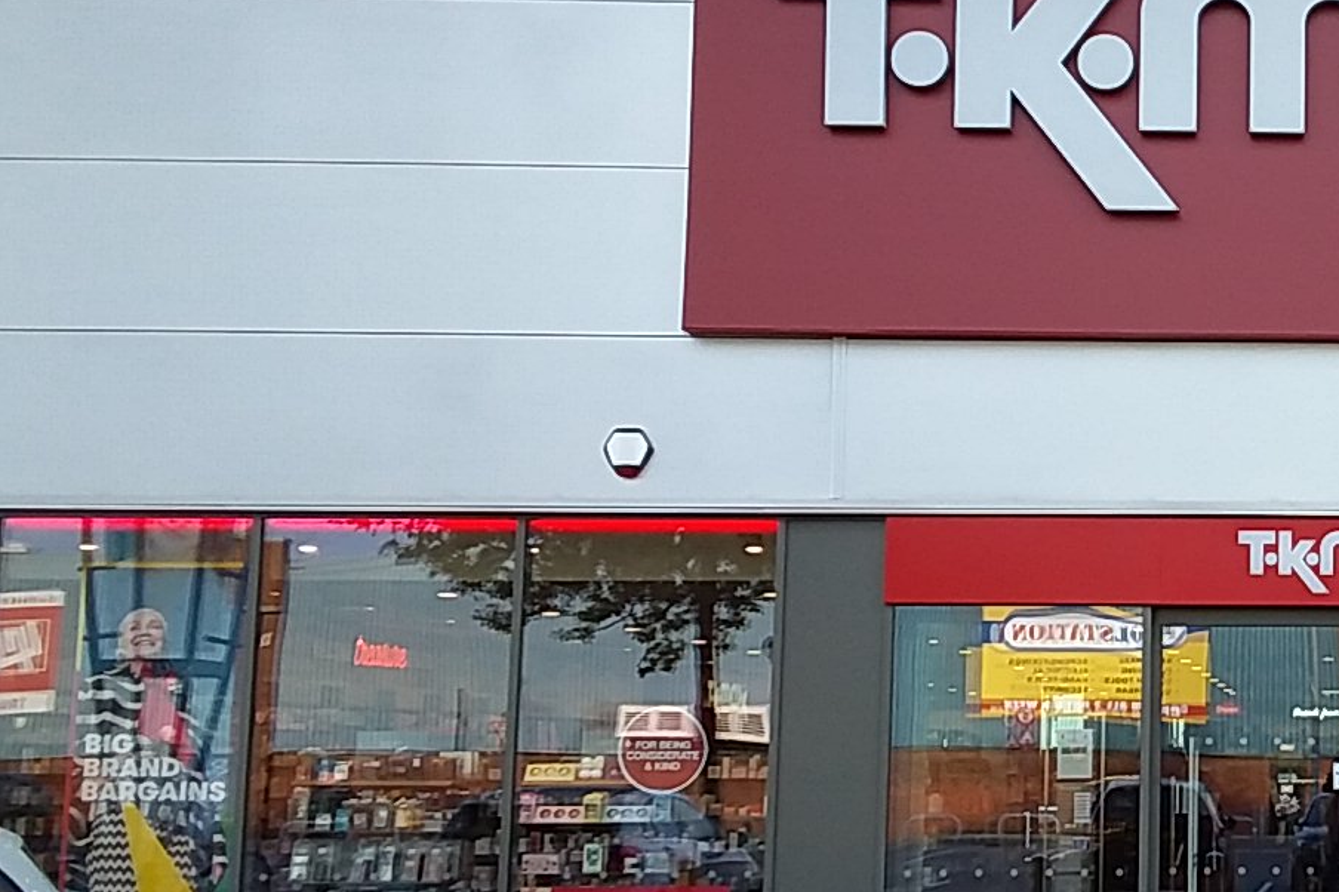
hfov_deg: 28.2
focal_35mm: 66
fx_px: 2454
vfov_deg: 20.6
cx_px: 1420
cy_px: 467
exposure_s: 1/227
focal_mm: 2.91
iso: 40
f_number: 1.9
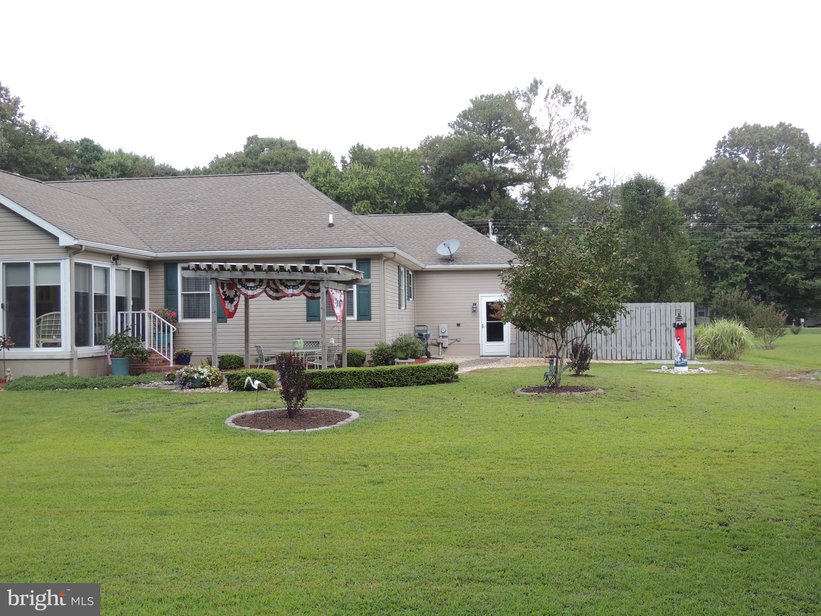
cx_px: 410
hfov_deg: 55.4
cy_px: 308
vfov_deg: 42.9
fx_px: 783
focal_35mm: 33
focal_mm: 5.8
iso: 100
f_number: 3.2
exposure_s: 1/320
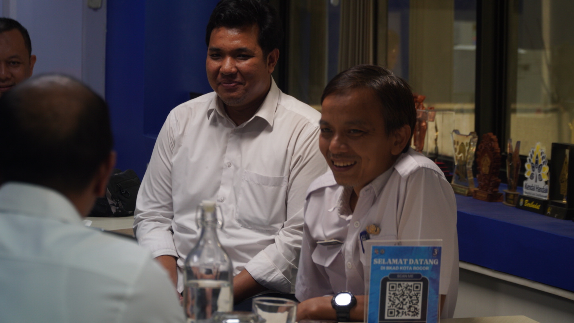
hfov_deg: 18.2
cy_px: 175
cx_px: 267
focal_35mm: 118
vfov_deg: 10.3
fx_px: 1796
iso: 320
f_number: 4
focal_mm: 68
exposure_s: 1/15
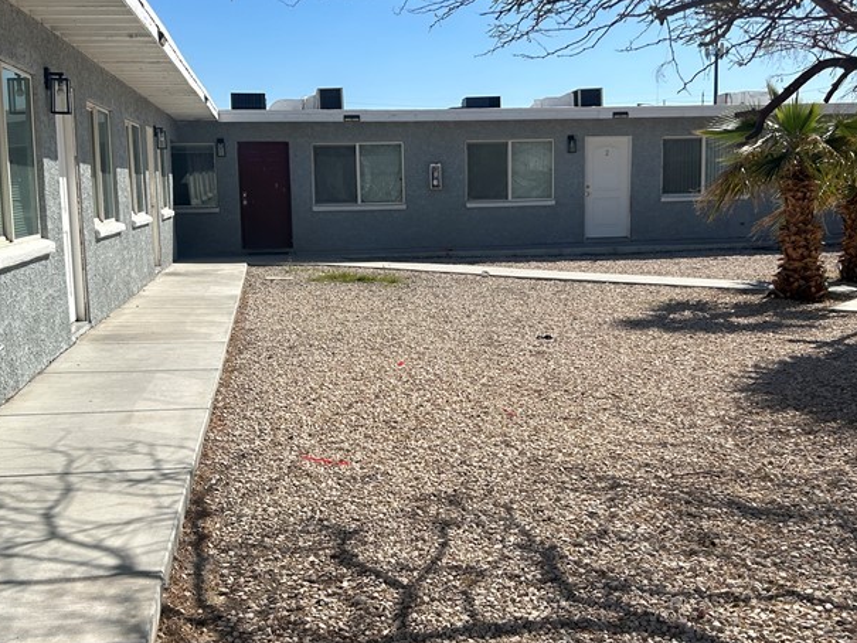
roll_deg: +0.7
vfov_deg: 32.9
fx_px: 1090
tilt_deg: -7.9
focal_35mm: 44
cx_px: 433
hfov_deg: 42.9
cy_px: 334
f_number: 1.5
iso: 50
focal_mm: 5.7
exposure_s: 1/6211
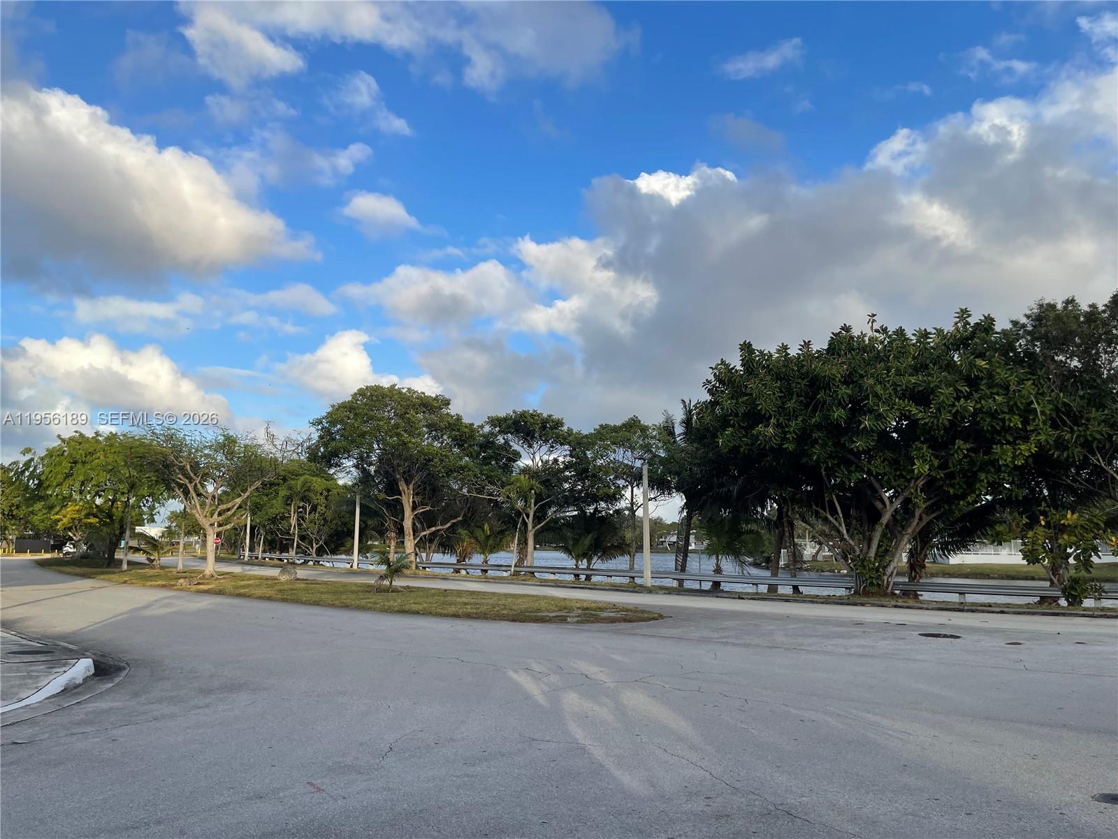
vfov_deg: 54.9
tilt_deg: +8.2
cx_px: 559
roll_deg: -0.6
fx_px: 807
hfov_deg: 69.4
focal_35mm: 25
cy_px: 420
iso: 32
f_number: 1.6
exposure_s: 1/2049
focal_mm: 5.1
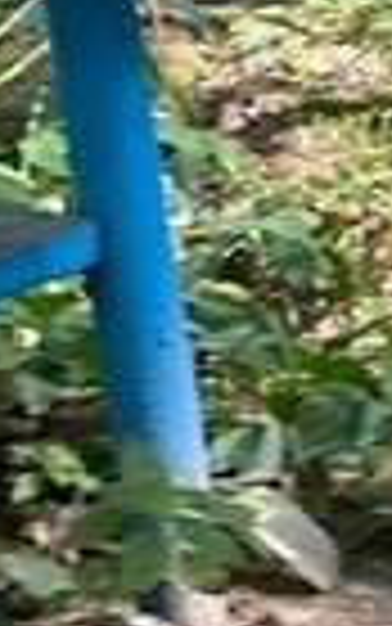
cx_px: 770
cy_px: 441
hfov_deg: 6.3
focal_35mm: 203
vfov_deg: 10.3
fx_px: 3466
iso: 100
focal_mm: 4.25
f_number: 1.8
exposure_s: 1/121
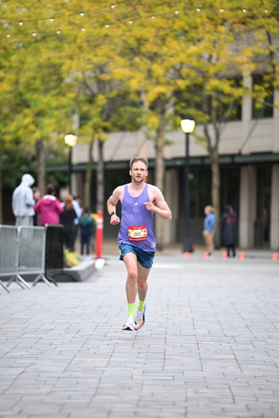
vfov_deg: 10.3
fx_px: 2323
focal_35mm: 200
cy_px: 209
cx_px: 140
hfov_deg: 6.9
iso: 1600
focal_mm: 200
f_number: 2.8
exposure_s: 1/800
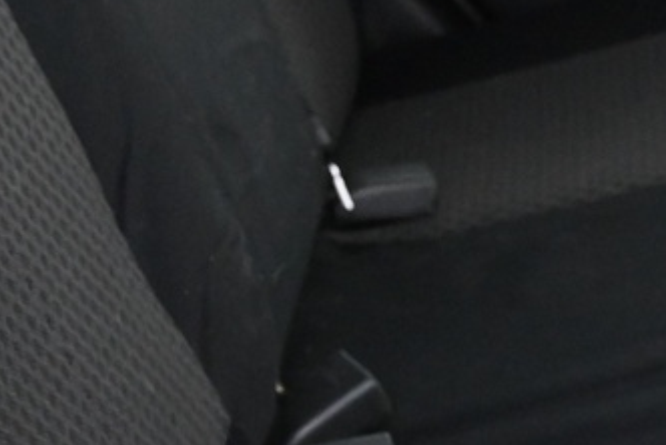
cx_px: 516
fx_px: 2166
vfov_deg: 11.7
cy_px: 100
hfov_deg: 17.4
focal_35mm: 117
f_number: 3.5
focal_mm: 16
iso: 3600
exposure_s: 1/25
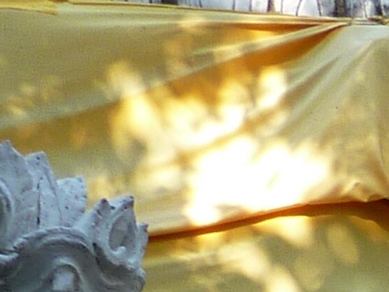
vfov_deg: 8.1
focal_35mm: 165
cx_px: 1051
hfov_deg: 9.9
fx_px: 1855
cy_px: 771
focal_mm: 4.1
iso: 80
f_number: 4
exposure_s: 1/160
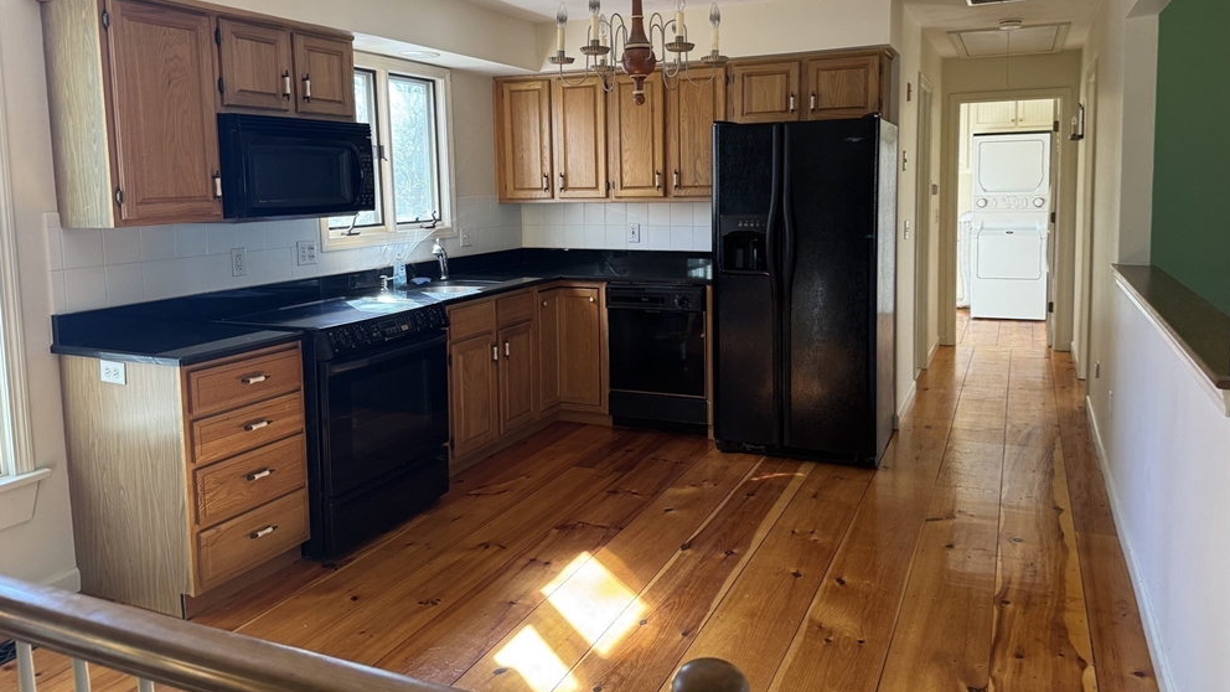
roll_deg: +0.6
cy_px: 272
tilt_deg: -6.8
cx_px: 629
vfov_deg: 42.7
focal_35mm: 27
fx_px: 881
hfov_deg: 69.9
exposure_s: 1/93
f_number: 1.78
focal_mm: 6.76
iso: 200
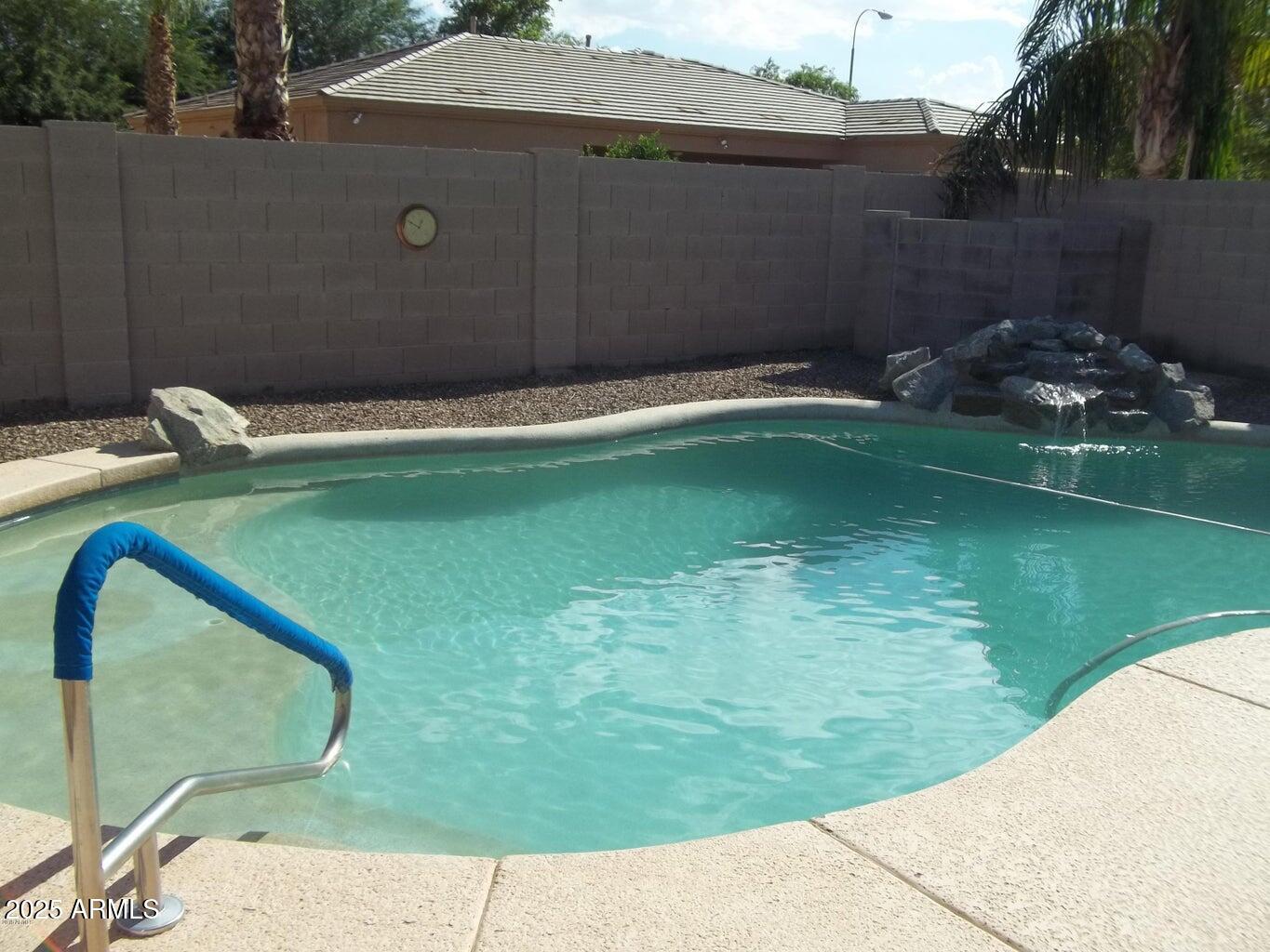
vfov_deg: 44.2
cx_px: 635
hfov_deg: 56.8
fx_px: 1174
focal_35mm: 32
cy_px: 476
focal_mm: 5.7
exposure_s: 1/160
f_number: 8.8
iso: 64
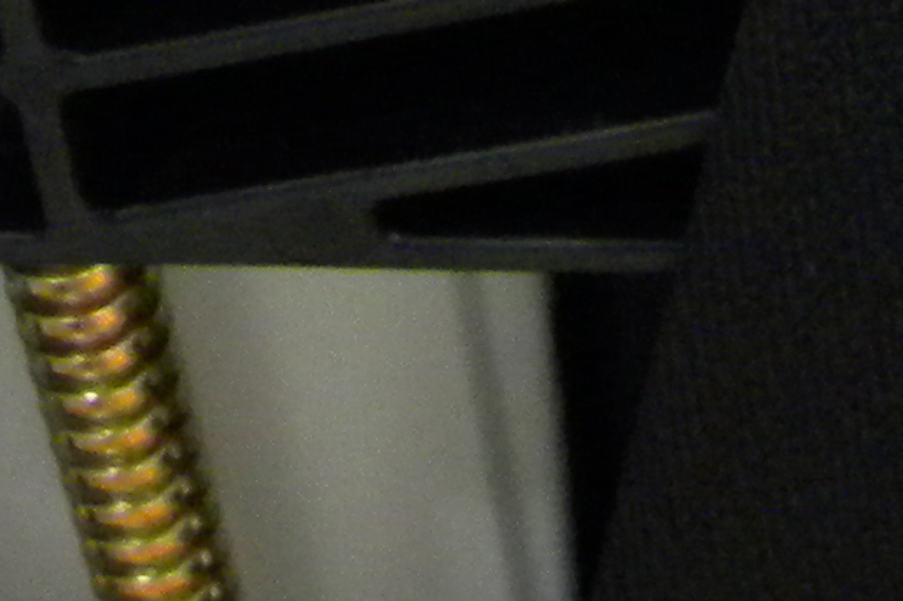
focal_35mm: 169
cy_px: -901
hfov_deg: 12.0
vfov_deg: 7.5
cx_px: 903
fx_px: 4238
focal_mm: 5
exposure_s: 1/13
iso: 400
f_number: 3.5
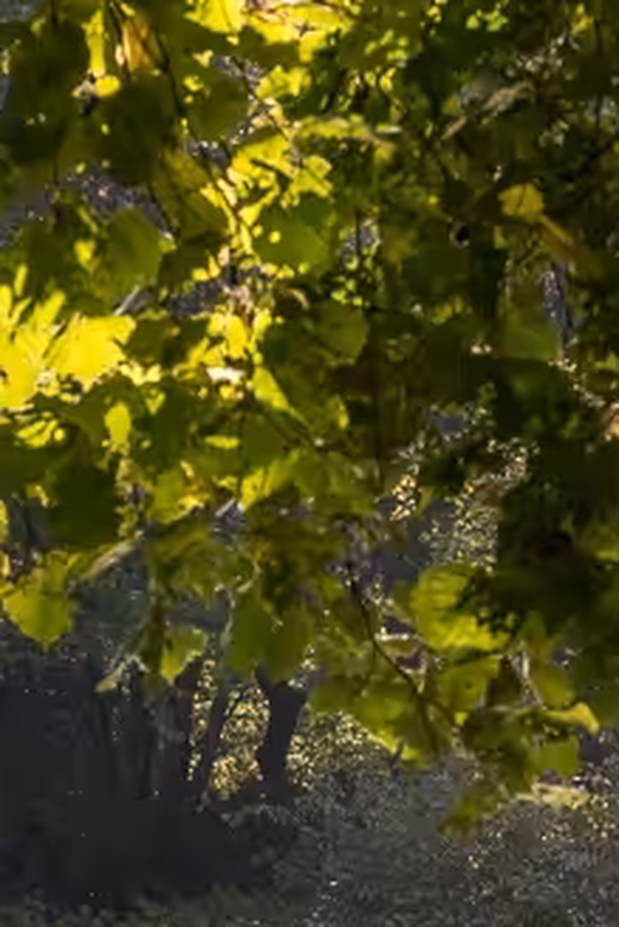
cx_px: 837
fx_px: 7548
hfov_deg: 4.7
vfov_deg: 6.9
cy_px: 1337
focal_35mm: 293
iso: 160
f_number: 9
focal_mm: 50
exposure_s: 1/100
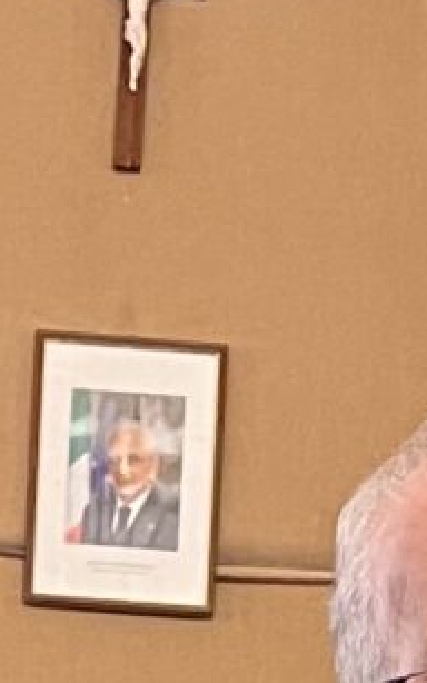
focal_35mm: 230
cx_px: 211
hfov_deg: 5.7
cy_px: 2005
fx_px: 4280
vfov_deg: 7.9
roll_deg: -1.9
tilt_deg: -6.5
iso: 250
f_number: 1.6
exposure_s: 1/50
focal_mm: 5.1
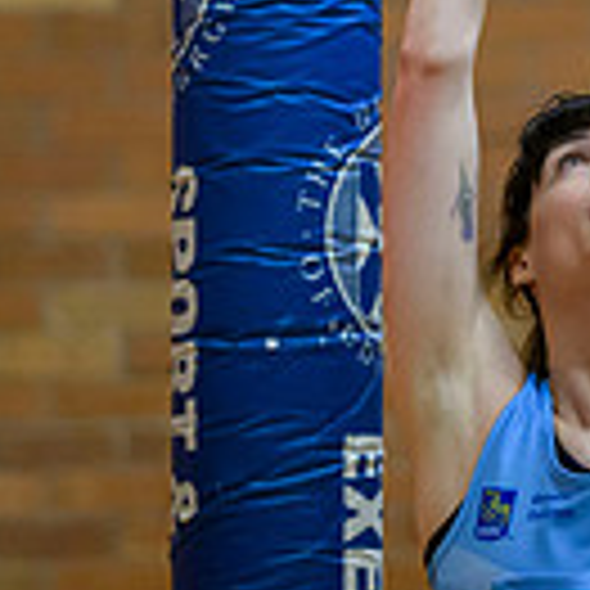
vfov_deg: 2.7
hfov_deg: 2.7
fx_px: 12669
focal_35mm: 657
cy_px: -90
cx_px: 776
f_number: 2.8
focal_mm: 150
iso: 5000
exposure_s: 1/1000
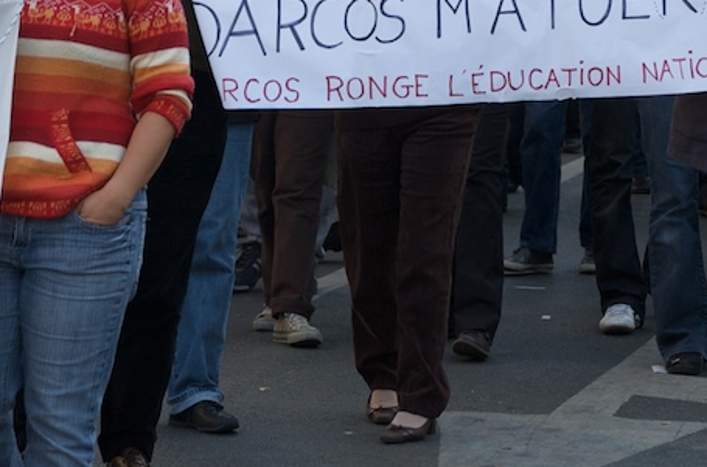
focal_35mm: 253
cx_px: 437
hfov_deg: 8.2
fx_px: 4959
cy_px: -32
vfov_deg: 5.4
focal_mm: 75
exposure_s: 1/160
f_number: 6.3
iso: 200
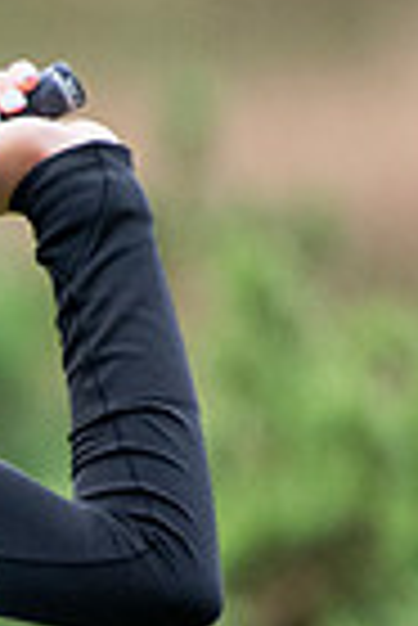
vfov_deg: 0.7
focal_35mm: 2882
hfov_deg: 0.5
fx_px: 50066
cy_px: 493
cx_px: -849
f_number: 5.6
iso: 1250
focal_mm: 460
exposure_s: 1/1000
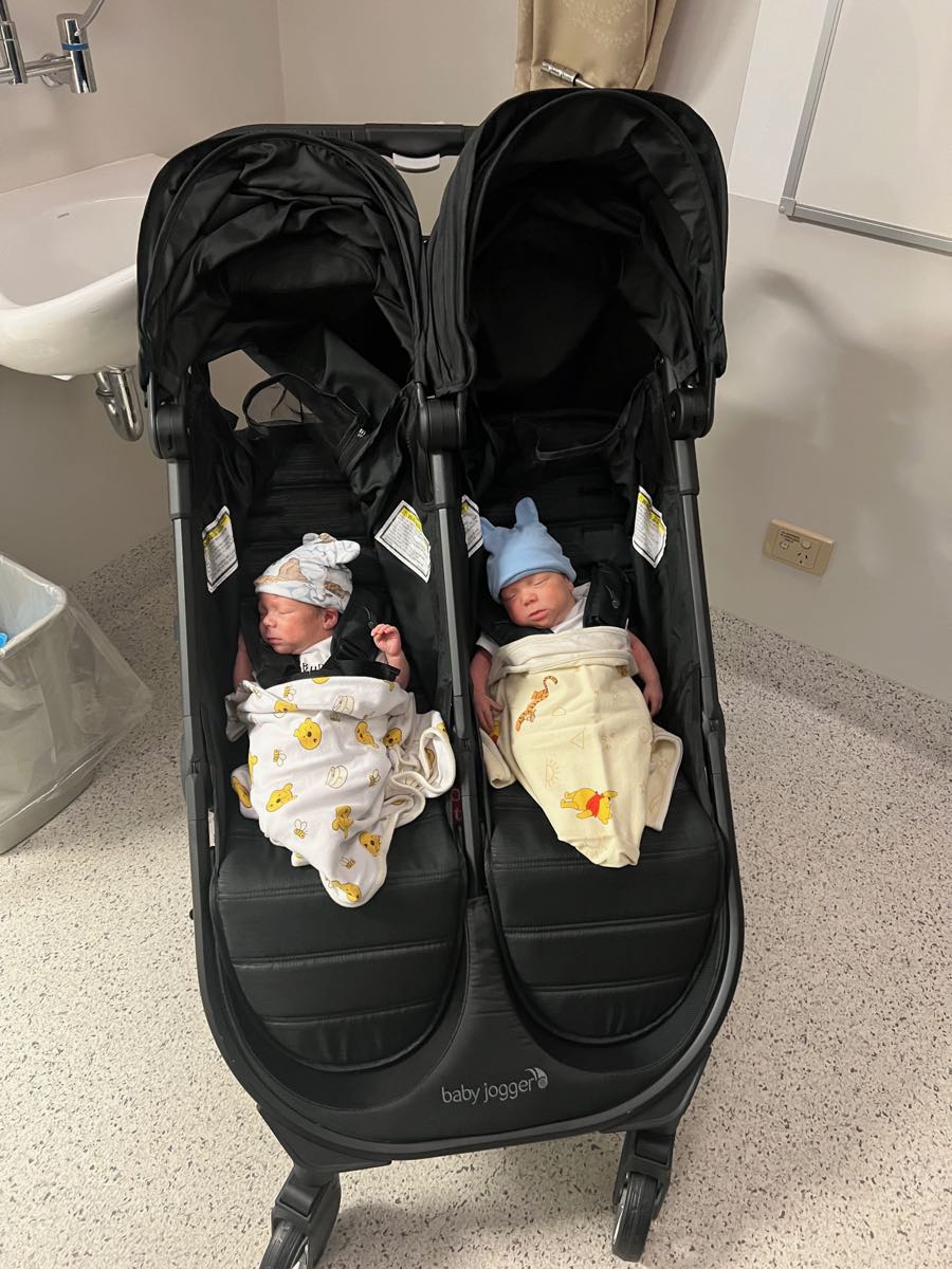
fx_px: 953
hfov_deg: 53.1
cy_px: 634
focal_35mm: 26
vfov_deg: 67.3
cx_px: 476
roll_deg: -2.2
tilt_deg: -41.6
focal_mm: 5.7
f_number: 1.5
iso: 500
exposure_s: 1/53
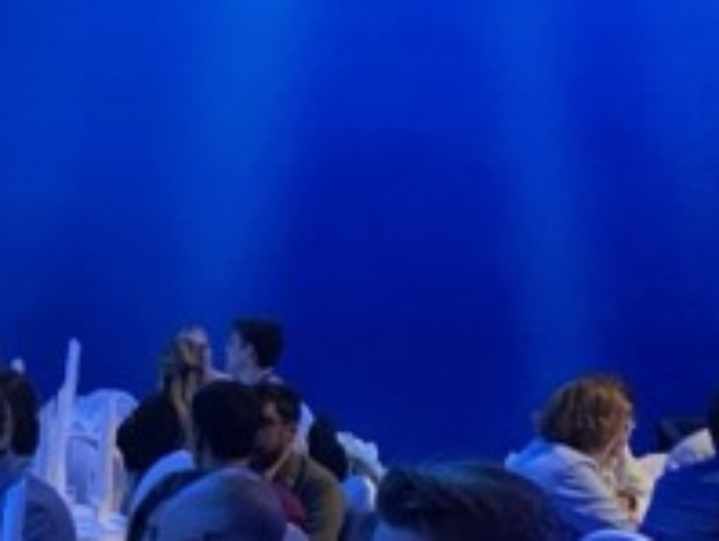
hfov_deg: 16.0
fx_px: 2184
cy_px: 730
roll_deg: -0.9
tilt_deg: -13.1
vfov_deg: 13.5
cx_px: -556
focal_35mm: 105
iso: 500
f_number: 1.8
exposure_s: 1/30
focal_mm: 4.25
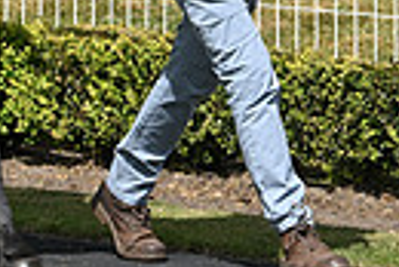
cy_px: -302
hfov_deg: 4.5
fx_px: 5037
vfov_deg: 3.0
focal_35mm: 454
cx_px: -25
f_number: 6.3
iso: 400
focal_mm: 102
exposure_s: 1/2000
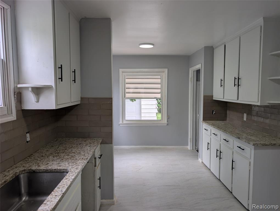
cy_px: 106
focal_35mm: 24
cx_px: 140
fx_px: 194
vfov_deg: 56.9
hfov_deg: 71.5
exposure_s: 1/120
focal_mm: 6.9
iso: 32
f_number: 1.68
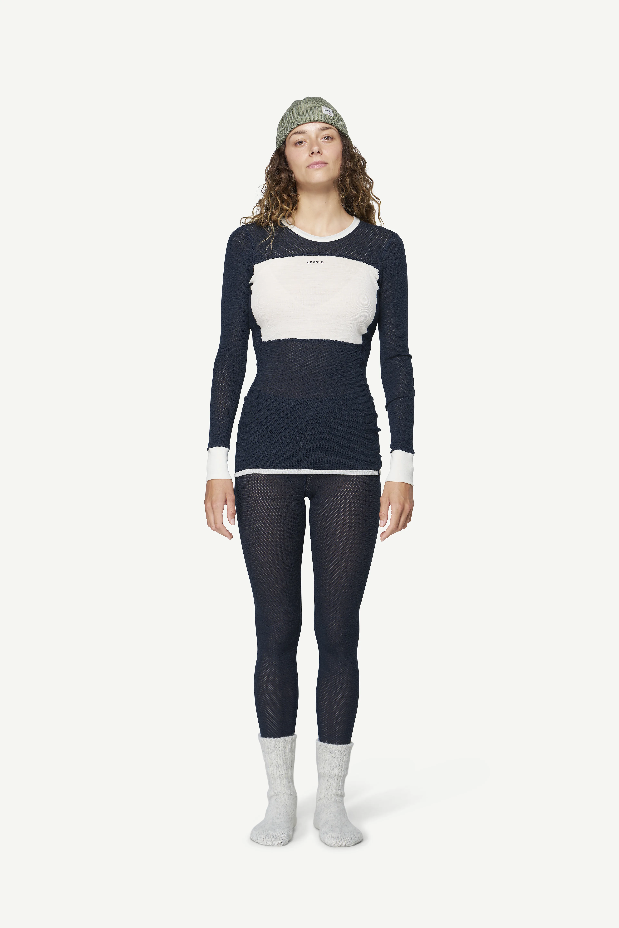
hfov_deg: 17.7
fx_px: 1986
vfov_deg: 26.3
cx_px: 310
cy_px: 464
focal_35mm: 77
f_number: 5.6
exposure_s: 1/50
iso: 100
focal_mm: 77
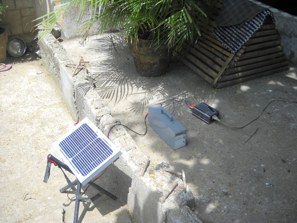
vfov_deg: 35.1
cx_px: 148
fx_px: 352
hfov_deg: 45.8
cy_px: 112
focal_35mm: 41
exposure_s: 1/309
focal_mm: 6.72
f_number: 3.1
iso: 64
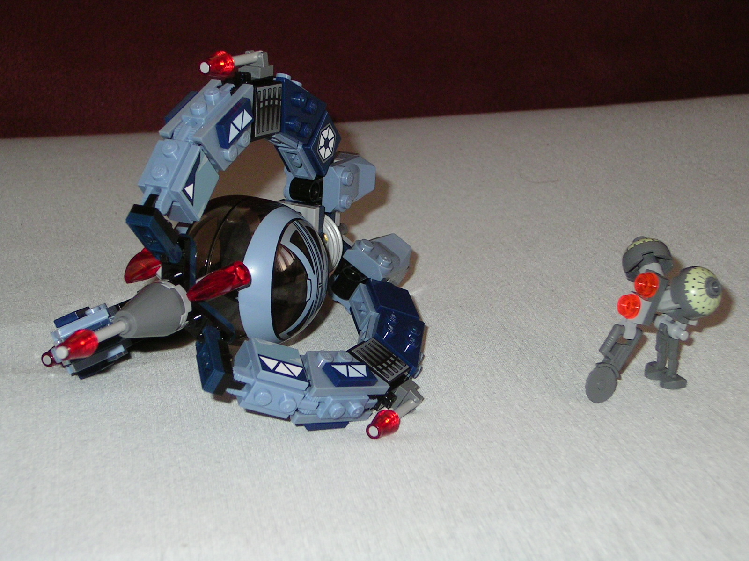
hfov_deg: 28.6
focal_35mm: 68
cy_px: 280
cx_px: 374
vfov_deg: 21.6
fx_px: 1471
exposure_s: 1/57.4
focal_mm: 10.7
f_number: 3.9
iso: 100
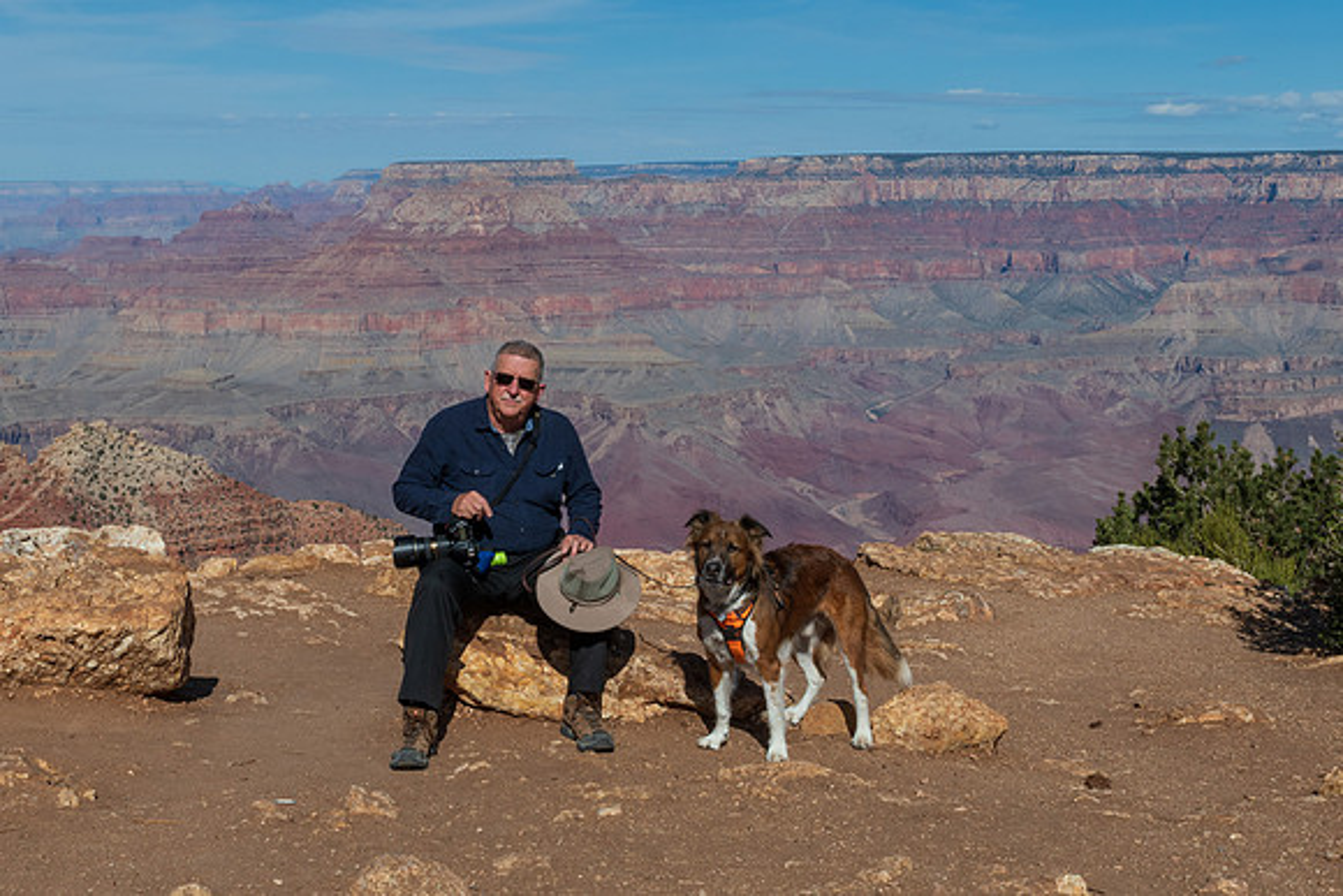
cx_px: 630
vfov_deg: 26.9
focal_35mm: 50
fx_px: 1857
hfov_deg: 39.7
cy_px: 282
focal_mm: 24
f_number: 16
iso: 140
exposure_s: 1/250
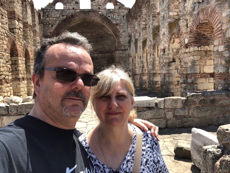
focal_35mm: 32
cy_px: 86
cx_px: 115
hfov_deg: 56.8
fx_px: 213
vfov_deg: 44.2
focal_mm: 2.87
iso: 20
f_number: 2.2
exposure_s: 1/387
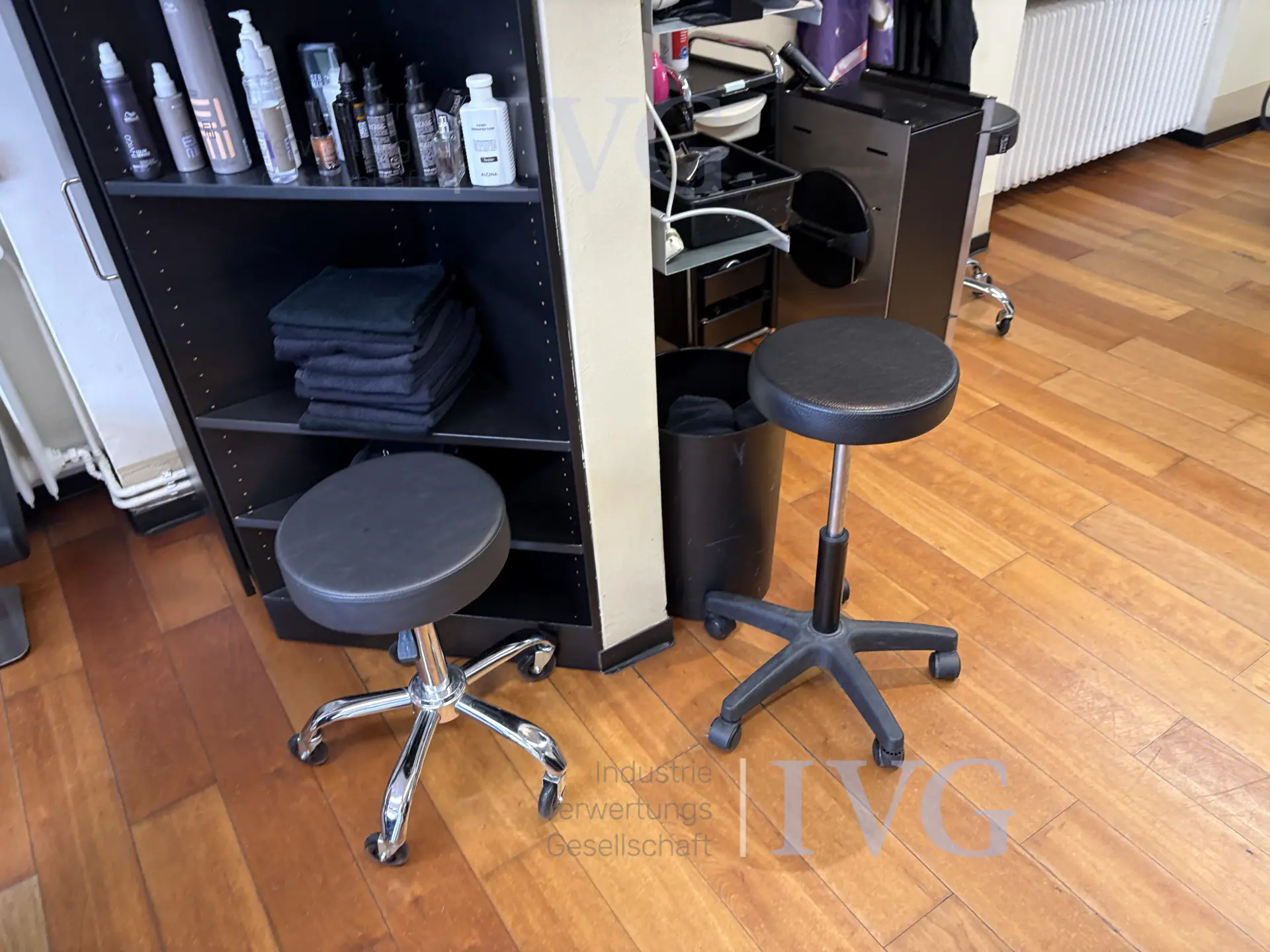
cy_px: 476
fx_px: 954
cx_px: 635
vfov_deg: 53.1
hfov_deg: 67.3
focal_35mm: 26
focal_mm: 5.96
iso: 125
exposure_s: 1/50
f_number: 1.6
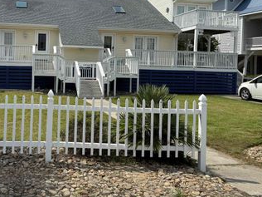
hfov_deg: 47.3
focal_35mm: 38
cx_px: 67
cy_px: 65
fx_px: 288
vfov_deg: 37.3
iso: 80
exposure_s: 1/6173
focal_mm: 6.76
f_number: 1.78
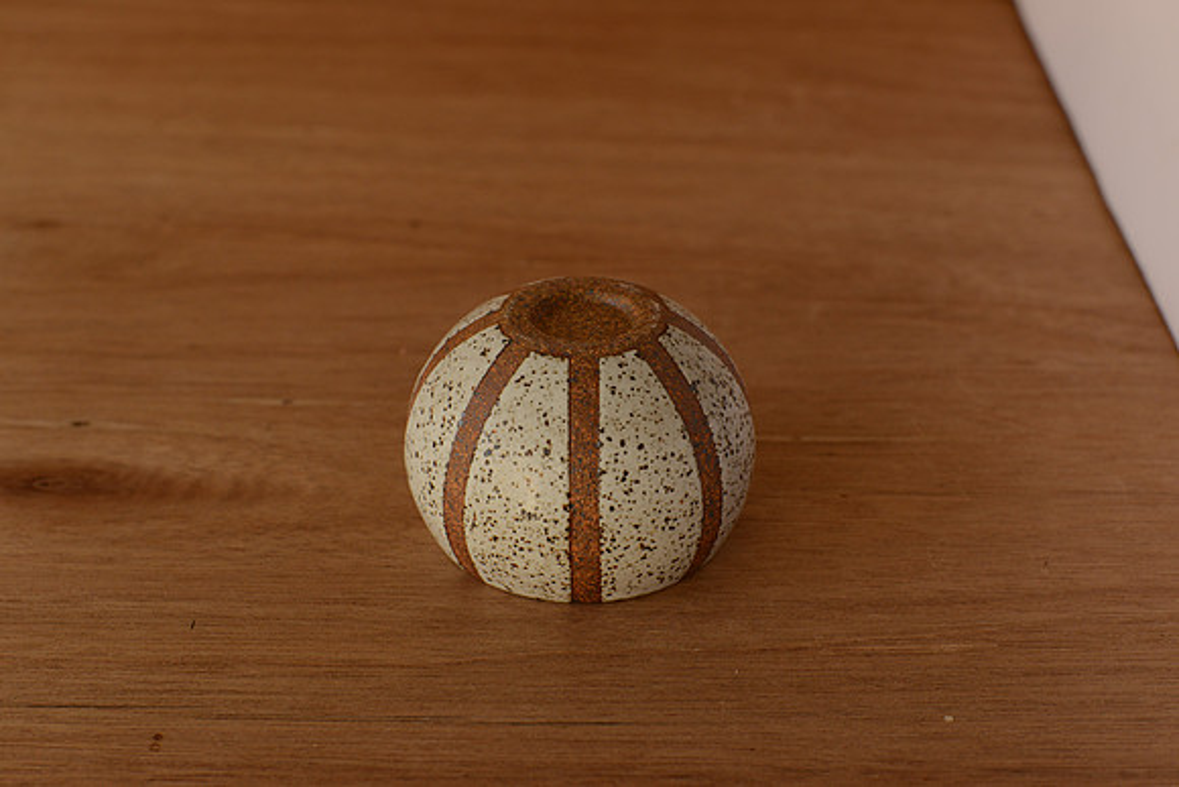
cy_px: 394
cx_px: 590
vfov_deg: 27.0
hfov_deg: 39.6
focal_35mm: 50
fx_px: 1638
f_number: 6.3
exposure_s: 1/100
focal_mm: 50
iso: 500
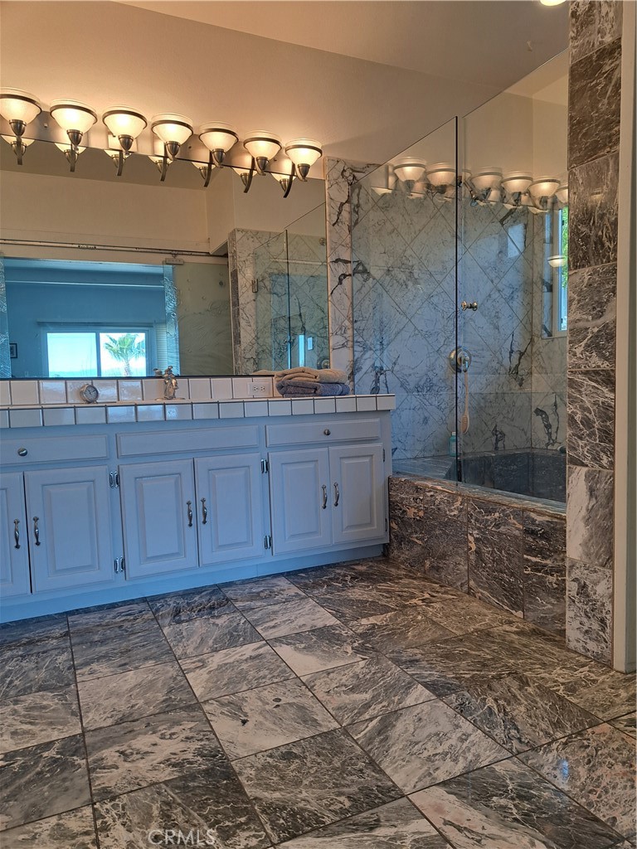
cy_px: 424
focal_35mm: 24
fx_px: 589
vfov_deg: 71.6
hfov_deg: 56.8
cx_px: 318
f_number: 1.8
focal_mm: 5.23
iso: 50
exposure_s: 1/60
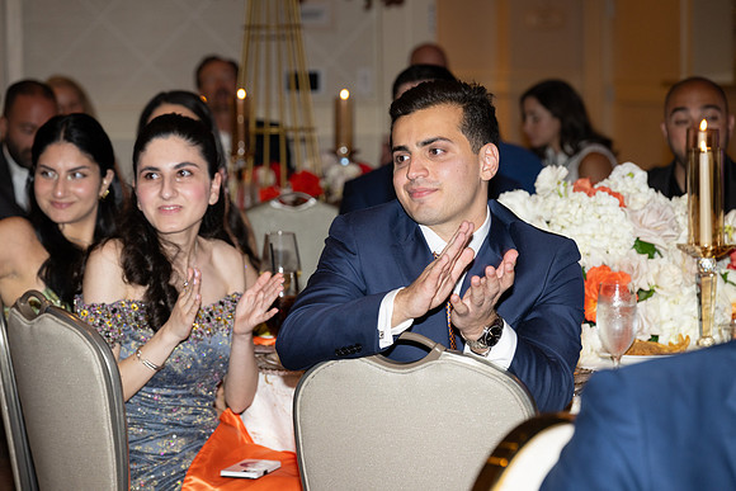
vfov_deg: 11.4
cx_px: 368
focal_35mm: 120
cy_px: 246
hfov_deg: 17.1
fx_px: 2454
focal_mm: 120
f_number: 5.6
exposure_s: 1/100
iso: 800
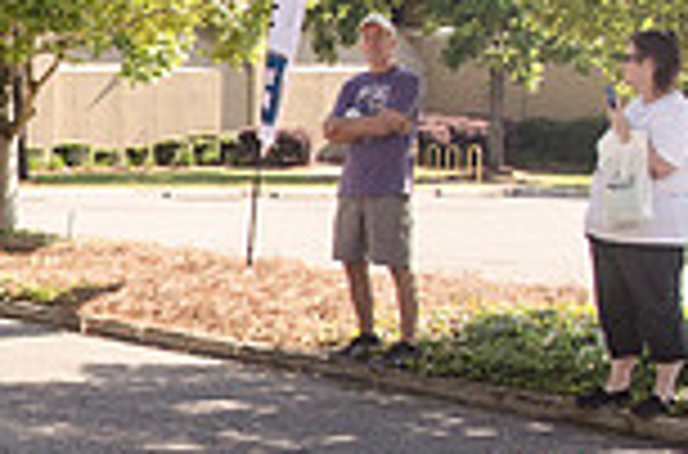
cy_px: 270
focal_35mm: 91
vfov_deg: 14.9
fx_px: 1734
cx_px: -229
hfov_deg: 20.3
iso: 640
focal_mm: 16
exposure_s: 1/1600
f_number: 5
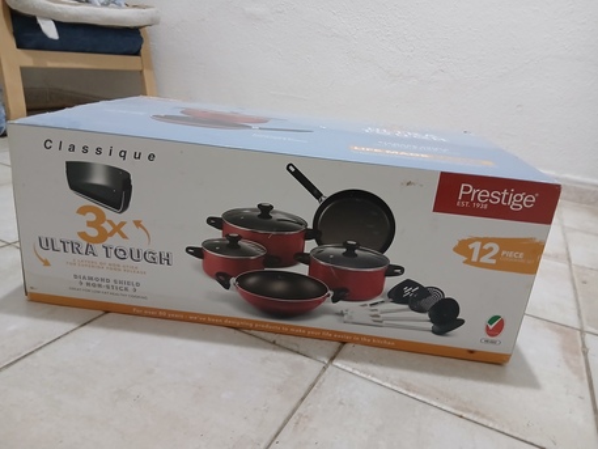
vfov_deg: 53.1
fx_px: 449
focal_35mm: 26
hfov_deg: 67.3
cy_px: 224
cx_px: 299
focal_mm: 3.98
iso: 500
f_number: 1.8
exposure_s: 1/20
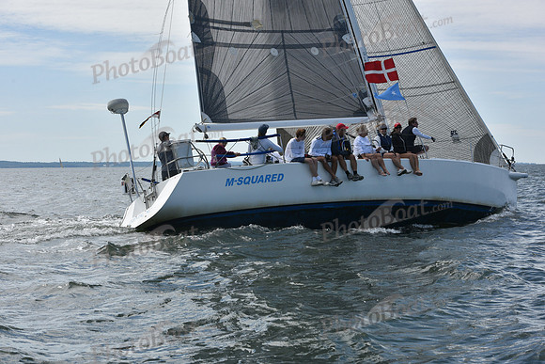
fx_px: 1060
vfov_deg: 19.5
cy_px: 182
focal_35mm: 70
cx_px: 272
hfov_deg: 28.8
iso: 320
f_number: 10
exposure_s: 1/1000
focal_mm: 70
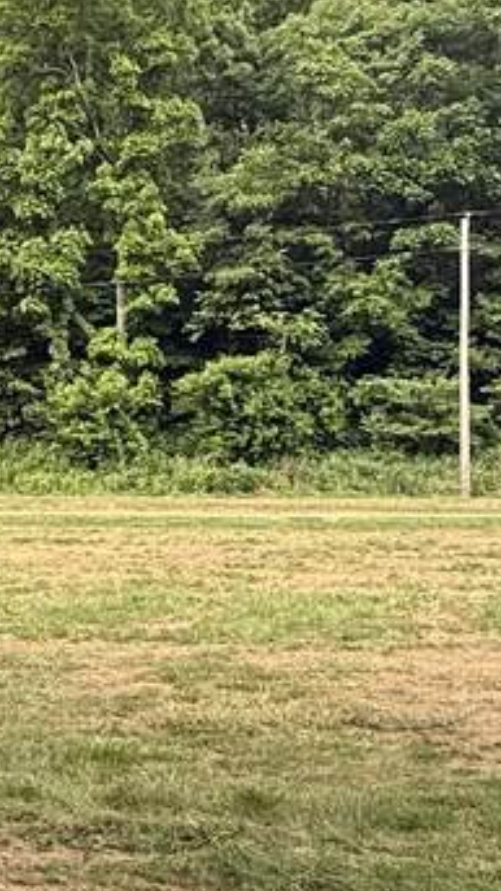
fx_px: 1346
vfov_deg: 36.6
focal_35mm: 57
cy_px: 410
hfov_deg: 19.7
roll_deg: -0.2
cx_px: -122
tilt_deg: +2.7
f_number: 2.2
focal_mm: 2.22
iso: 50
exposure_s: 1/224
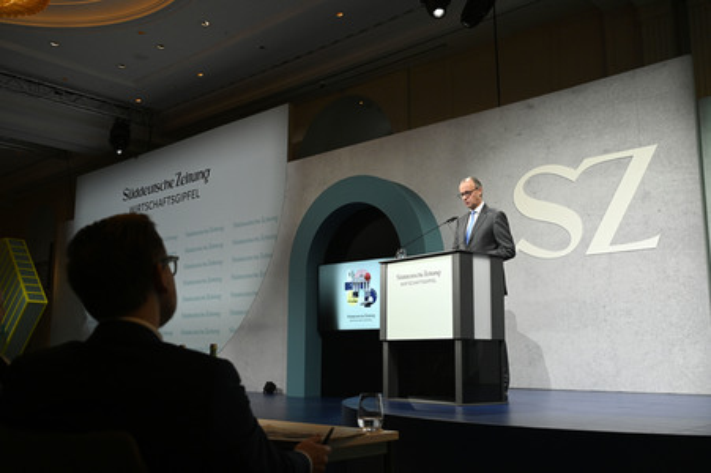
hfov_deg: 54.5
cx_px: 356
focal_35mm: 35
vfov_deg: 37.8
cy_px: 236
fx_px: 691
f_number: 4.5
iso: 3200
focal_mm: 35
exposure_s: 1/800
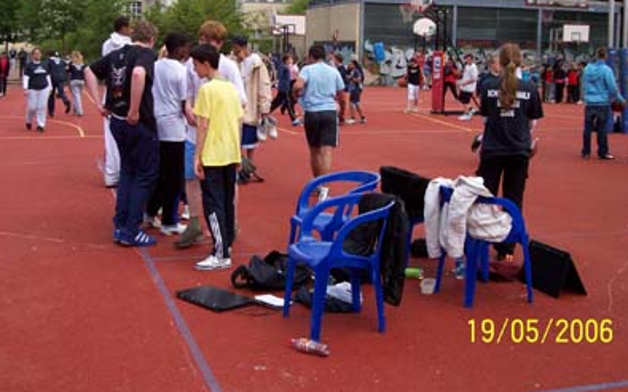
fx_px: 787
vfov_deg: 27.8
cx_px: 293
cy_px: 129
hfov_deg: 43.5
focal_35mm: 46
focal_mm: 8
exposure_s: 1/500
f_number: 4.8
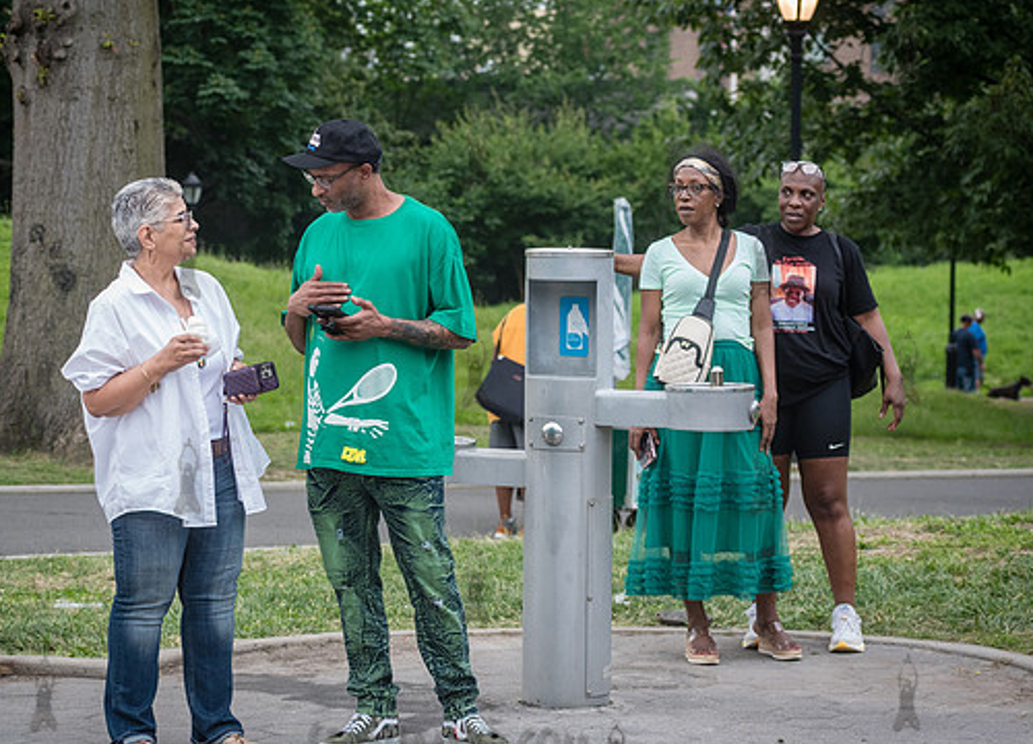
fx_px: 3295
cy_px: 309
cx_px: 338
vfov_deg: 12.9
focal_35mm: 112
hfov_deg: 17.8
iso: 1000
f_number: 4.5
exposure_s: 1/320
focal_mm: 80
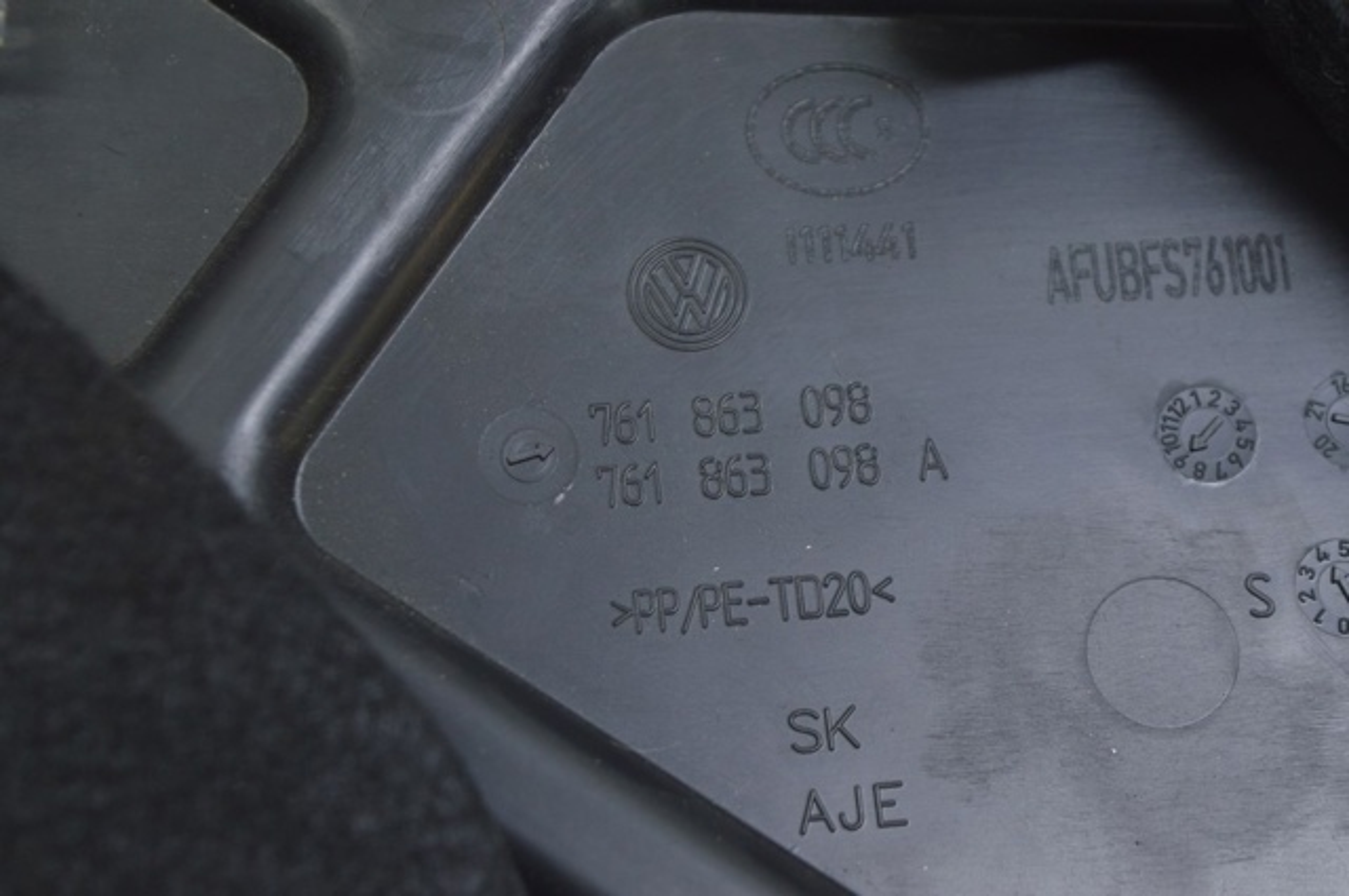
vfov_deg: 16.5
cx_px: 674
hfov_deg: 24.6
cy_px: 448
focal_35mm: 82
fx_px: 3088
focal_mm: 55
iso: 400
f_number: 5.6
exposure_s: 1/20
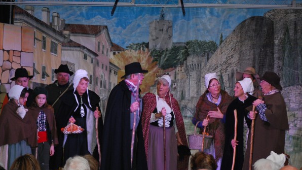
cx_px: 142
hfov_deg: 18.6
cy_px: 78
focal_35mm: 115
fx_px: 921
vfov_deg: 10.5
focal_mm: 68
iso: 800
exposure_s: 1/60
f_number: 5
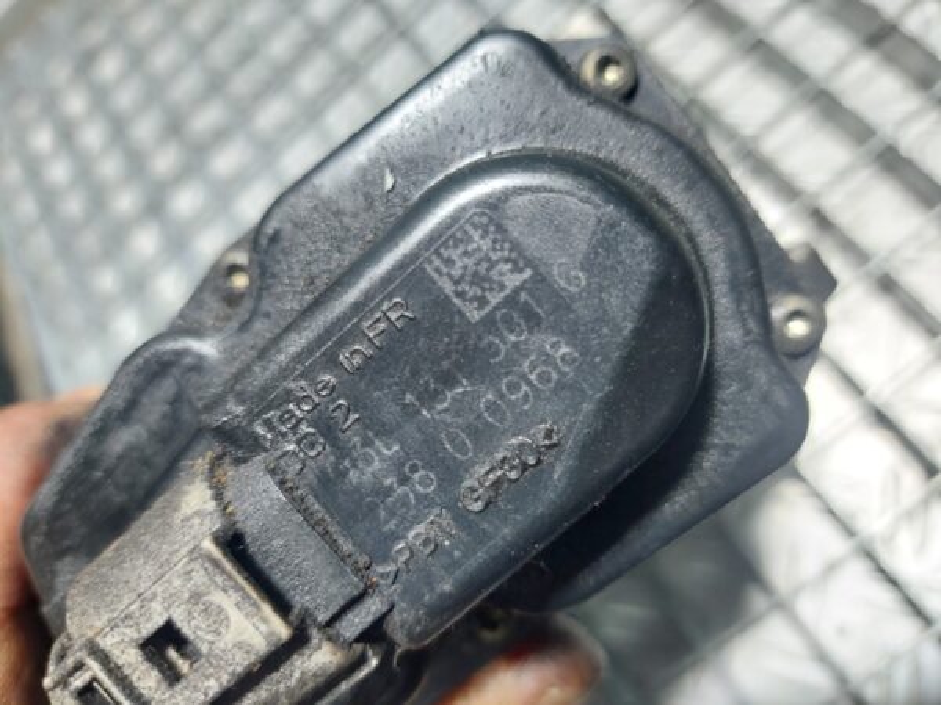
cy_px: 352
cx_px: 470
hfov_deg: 69.4
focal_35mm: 25
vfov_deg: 54.9
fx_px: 680
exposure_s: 1/50
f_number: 1.8
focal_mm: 5.23
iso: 125
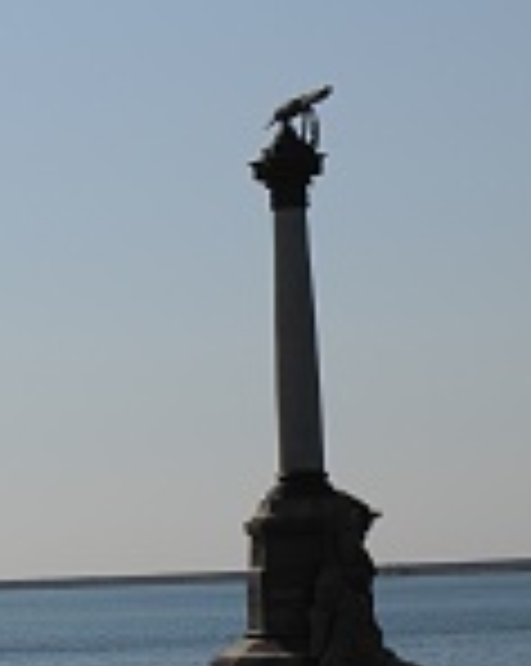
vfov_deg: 14.1
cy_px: 394
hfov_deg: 11.0
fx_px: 2697
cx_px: -104
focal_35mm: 137
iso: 200
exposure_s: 1/2500
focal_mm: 24
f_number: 7.1
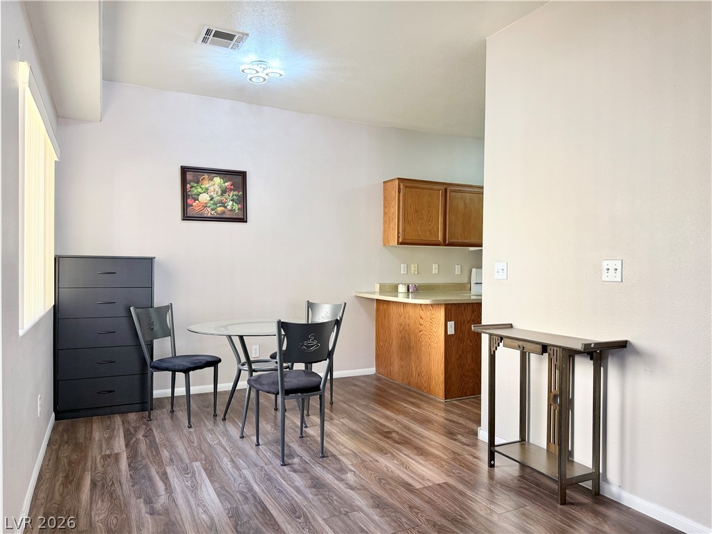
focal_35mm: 24
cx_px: 356
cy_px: 267
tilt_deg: -0.9
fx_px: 494
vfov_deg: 56.8
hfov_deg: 71.6
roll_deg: -1.0
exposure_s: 1/121
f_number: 1.78
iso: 160
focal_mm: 6.76
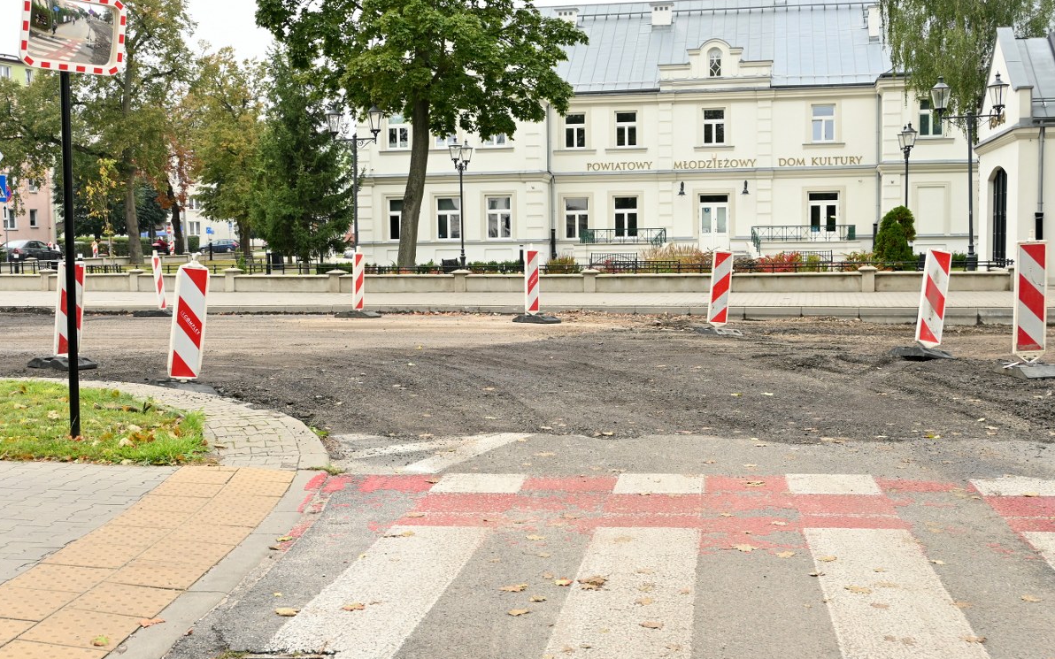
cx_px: 526
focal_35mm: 41
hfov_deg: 48.5
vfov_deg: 31.4
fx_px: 1172
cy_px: 322
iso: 320
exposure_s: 1/250
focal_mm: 26.5
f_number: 6.3
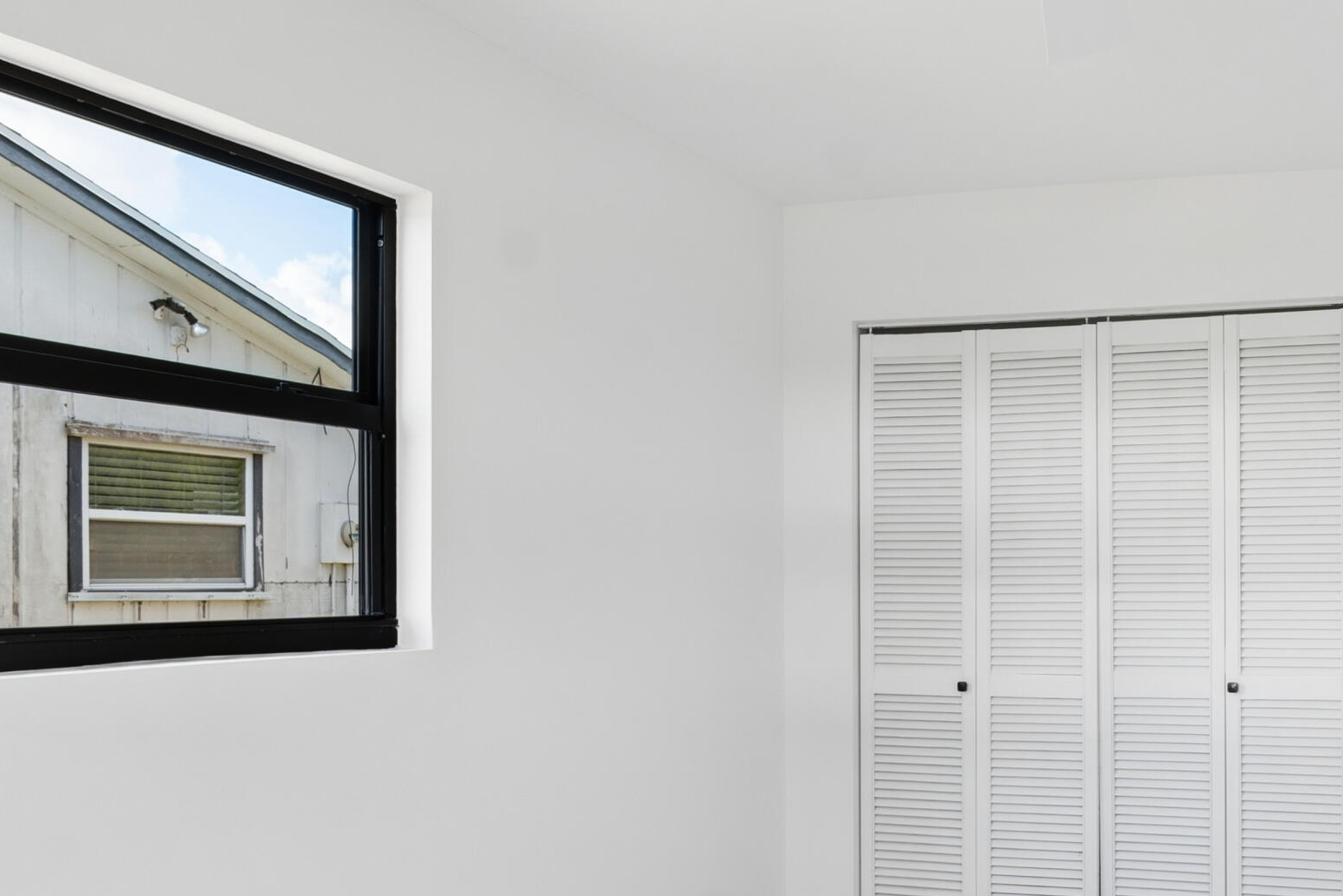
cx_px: 1081
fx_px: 1306
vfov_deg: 37.6
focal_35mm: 35
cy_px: 577
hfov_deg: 51.0
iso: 200
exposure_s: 1/40
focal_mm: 12
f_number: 9
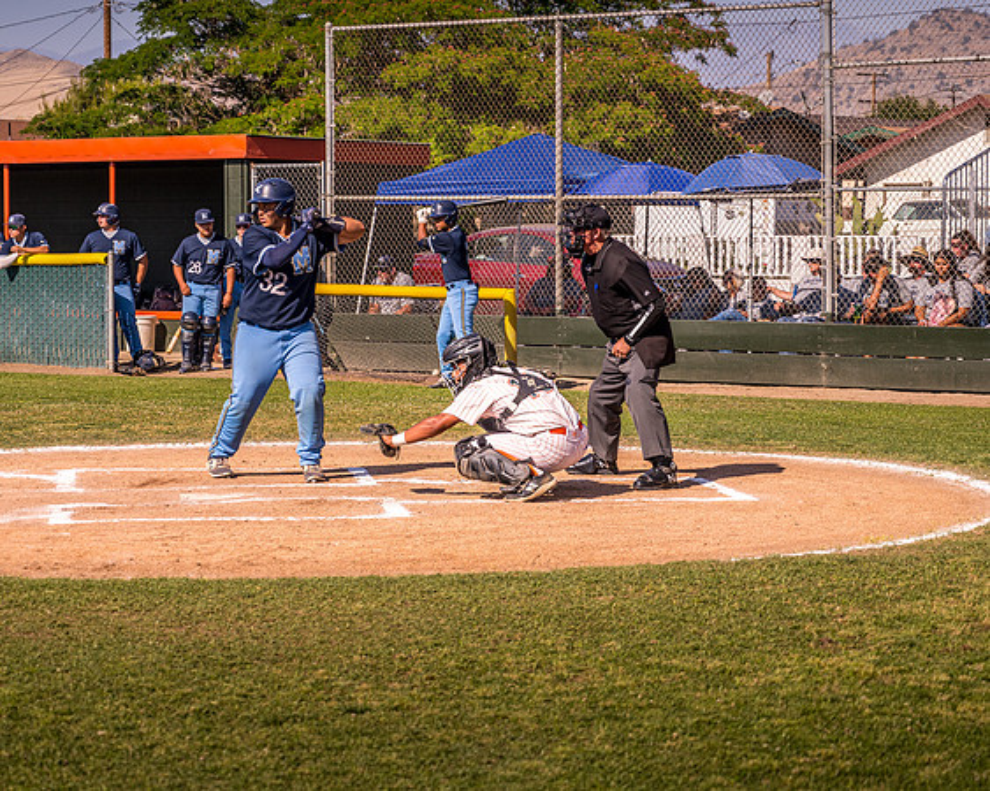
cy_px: 340
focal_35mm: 98
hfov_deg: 19.5
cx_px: 387
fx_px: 2873
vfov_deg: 15.7
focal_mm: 70
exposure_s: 1/1000
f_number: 4
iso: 160
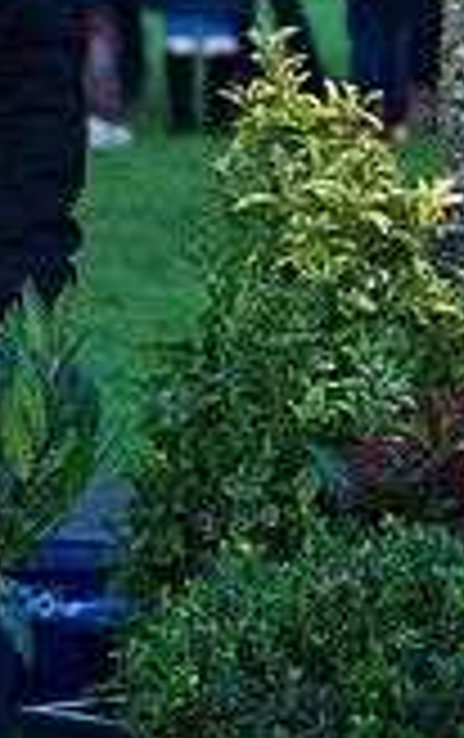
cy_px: 9
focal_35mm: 252
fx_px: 5081
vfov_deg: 8.3
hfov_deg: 5.0
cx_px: -761
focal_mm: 70
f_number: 3.5
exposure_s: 1/1250
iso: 1250
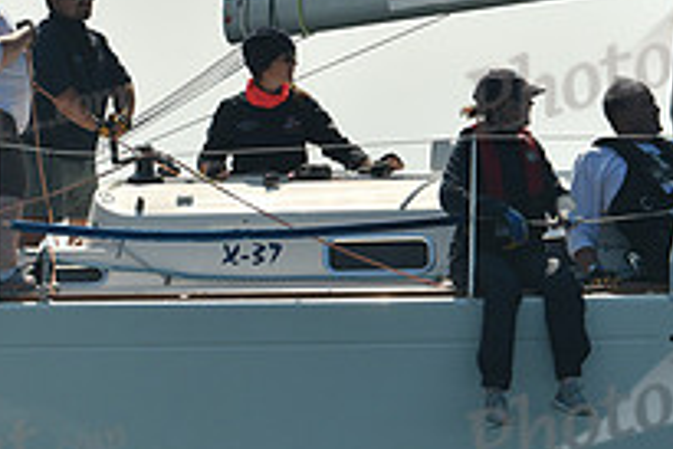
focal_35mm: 255
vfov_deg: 5.4
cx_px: 299
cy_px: 267
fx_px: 4770
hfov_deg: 8.1
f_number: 9
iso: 320
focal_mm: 90
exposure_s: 1/640
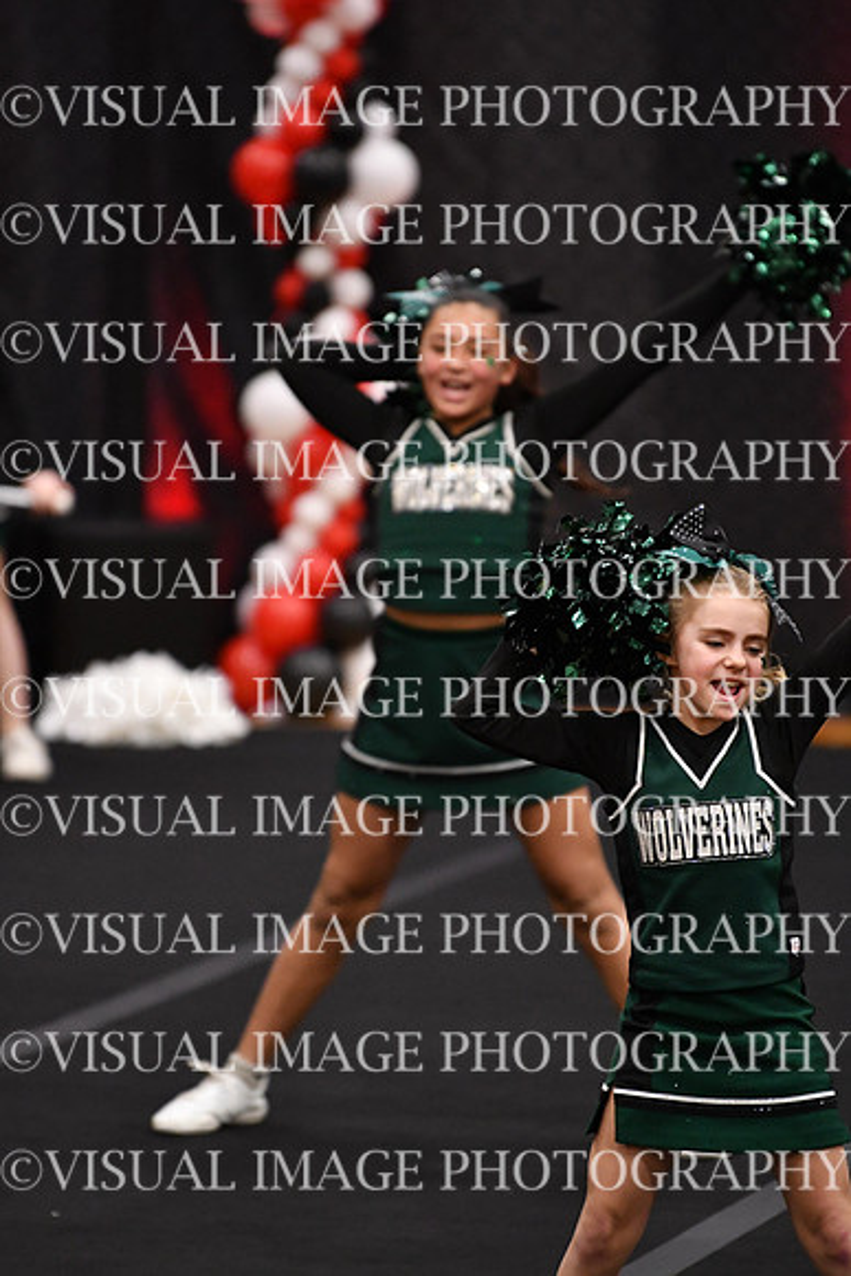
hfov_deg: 4.6
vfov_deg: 6.9
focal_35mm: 300
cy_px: 638
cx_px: 426
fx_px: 10630
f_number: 2.8
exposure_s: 1/800
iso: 4000
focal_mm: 200
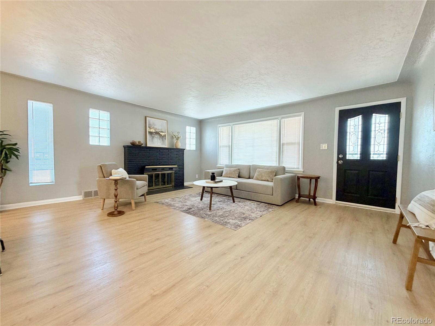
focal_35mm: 14
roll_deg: -1.8
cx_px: 218
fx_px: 176
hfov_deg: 102.1
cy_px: 163
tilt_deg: +0.2
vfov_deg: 85.7
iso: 200
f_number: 2.2
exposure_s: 1/120
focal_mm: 2.22
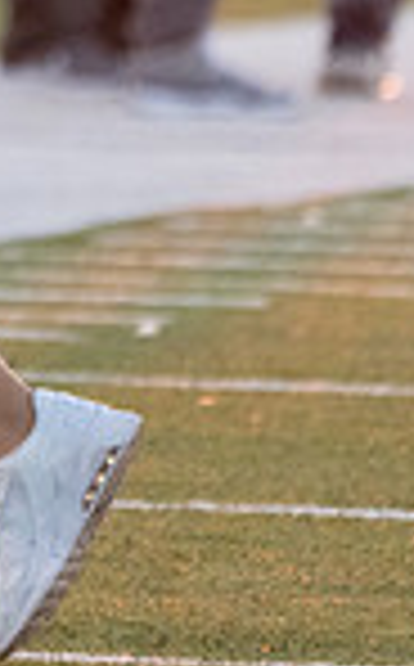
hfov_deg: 0.7
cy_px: -392
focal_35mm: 1975
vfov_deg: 1.1
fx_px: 35793
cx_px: -582
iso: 2500
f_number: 5.6
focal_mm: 385
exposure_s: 1/1000
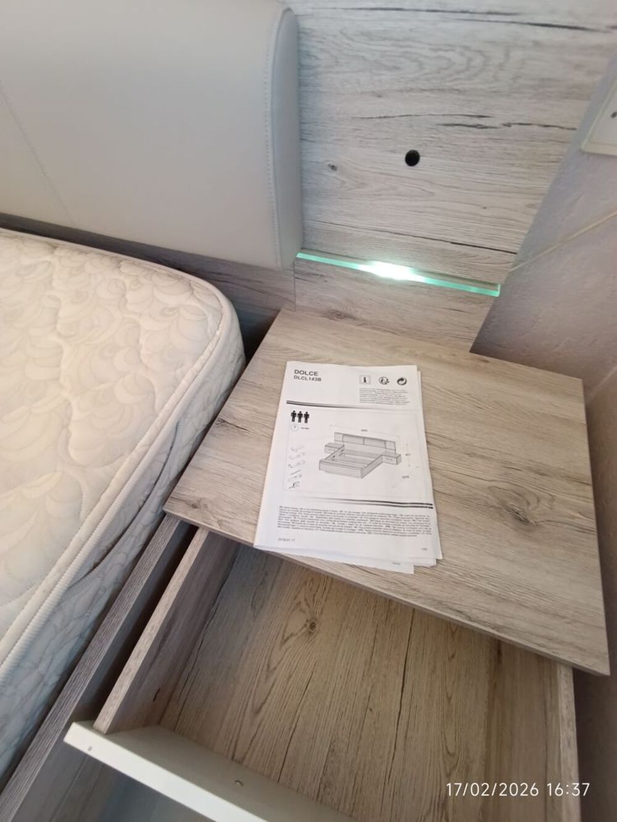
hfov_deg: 78.1
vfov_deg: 94.5
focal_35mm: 16
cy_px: 411
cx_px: 308
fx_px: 380
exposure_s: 1/50
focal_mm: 1.65
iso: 320
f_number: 2.2
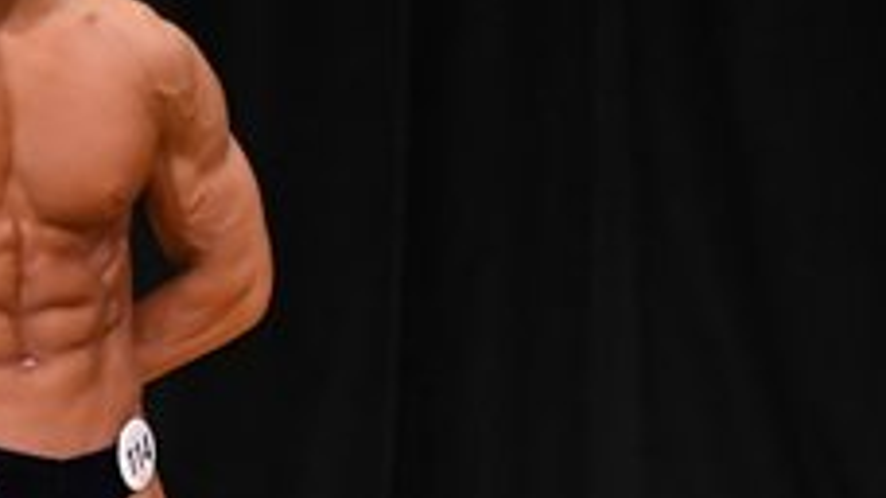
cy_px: 533
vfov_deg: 1.4
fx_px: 20077
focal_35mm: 855
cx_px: 52
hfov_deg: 2.5
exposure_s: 1/400
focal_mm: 160
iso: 3200
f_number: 5.6
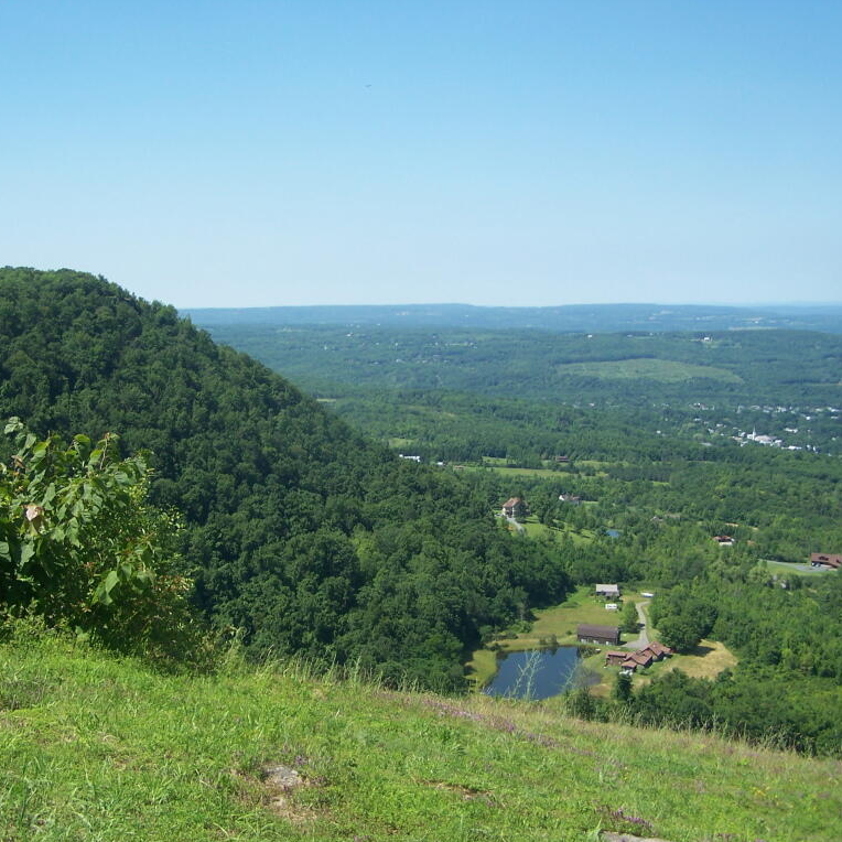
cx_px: 336
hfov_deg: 37.4
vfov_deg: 37.6
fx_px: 1238
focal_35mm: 45
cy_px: 421
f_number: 2.8
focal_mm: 6.3
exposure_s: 1/1000
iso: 80
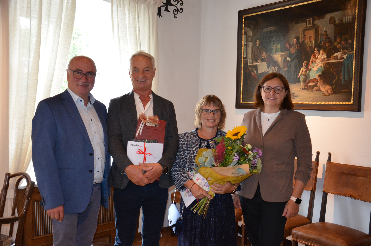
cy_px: 123
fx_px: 386
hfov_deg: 51.4
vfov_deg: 35.3
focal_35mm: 38
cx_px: 186
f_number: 4
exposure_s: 1/60
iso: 1600
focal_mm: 25
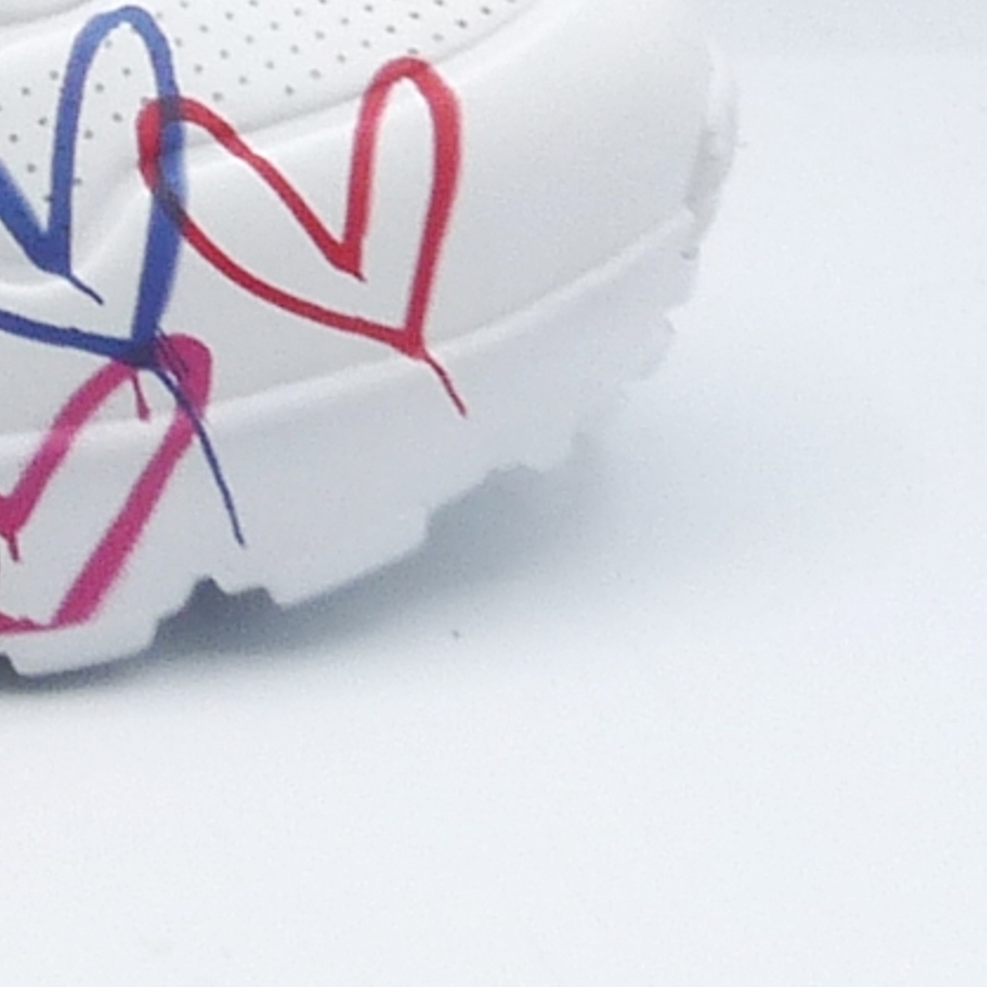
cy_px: -28
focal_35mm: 169
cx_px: -649
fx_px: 5452
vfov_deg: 10.3
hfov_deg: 9.9
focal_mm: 4.9
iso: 100
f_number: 5.6
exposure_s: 1/200
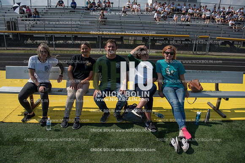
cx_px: 122
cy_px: 82
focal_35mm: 24
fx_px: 163
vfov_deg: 53.2
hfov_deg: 73.7
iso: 200
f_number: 5.6
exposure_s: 1/1600
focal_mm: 24
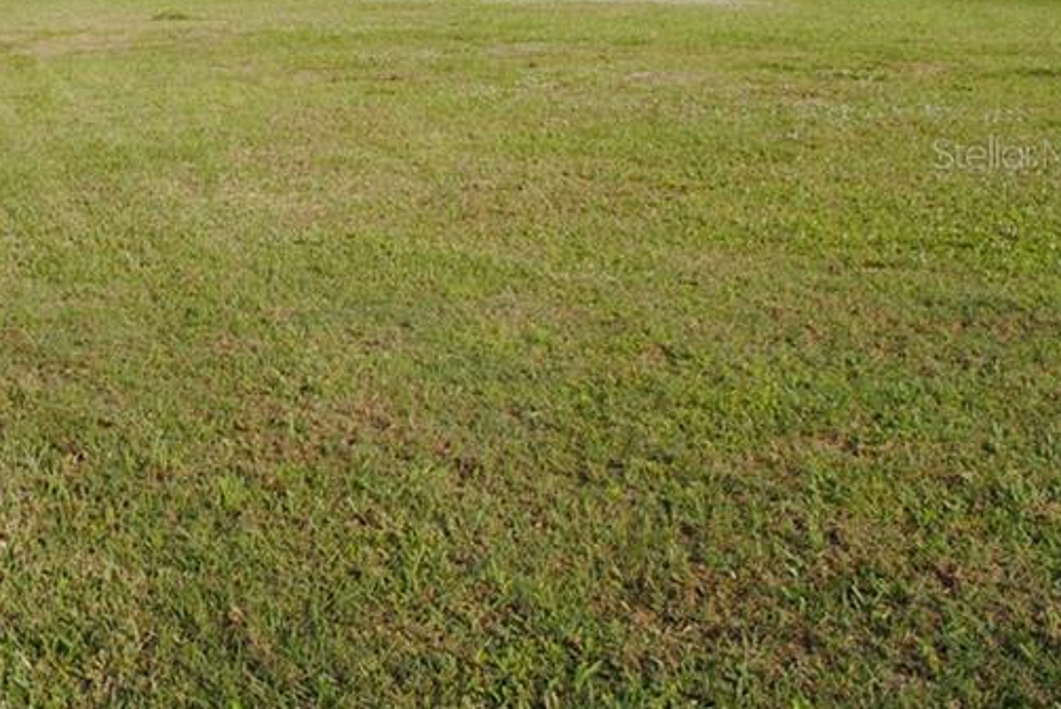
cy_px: 152
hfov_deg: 33.6
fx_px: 1622
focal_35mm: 55
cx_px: 40
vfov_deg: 24.3
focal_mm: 18
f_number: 7.1
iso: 100
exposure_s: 1/200
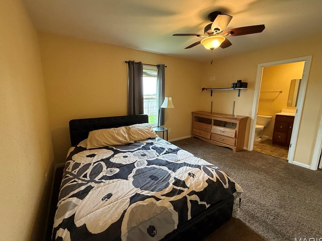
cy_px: 120
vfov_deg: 81.7
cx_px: 156
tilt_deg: -10.0
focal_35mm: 15
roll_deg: +0.2
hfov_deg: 98.1
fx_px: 140
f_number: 2.2
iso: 400
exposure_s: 1/60
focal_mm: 2.22
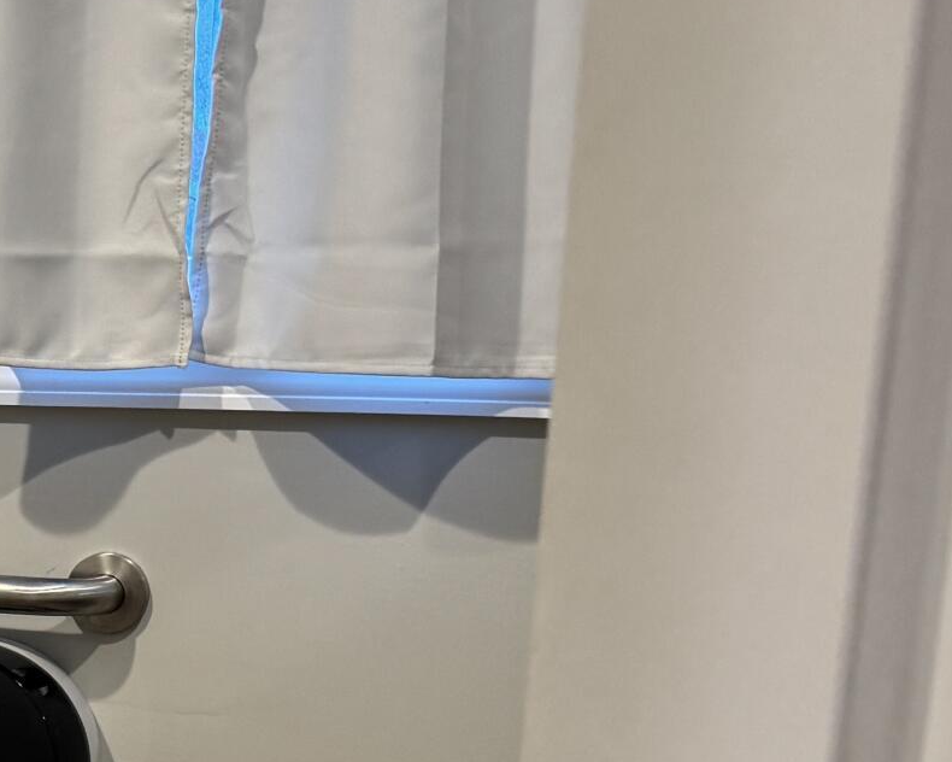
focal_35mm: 89
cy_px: 819
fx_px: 2508
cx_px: -587
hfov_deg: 18.4
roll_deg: +1.7
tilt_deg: -13.4
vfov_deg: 16.8
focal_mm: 6.76
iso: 160
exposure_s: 1/60
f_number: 1.78
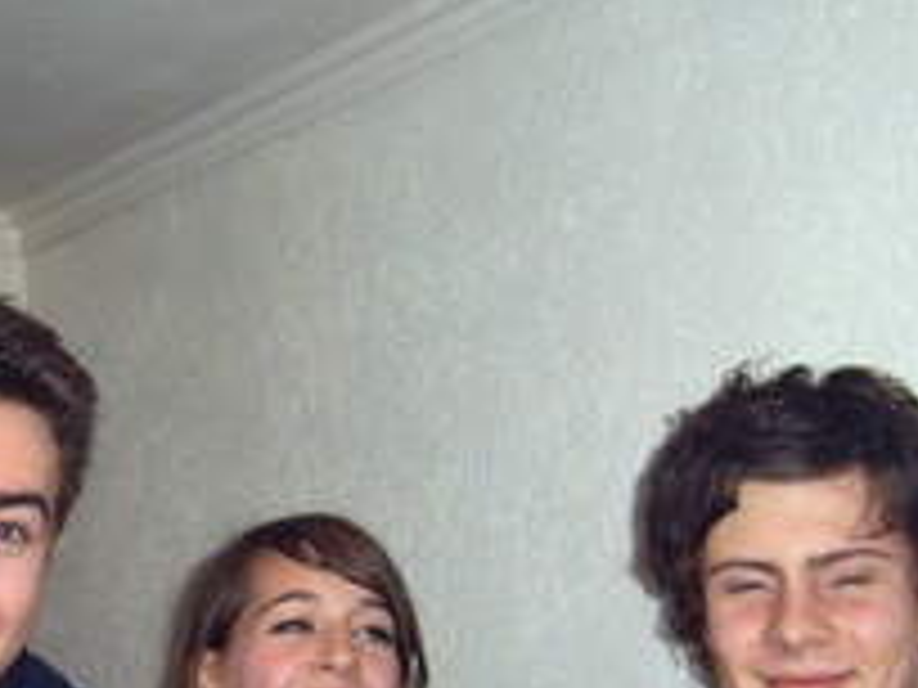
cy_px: 598
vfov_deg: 18.0
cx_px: 117
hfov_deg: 23.6
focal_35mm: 81
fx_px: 2148
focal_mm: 5.8
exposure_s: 1/30
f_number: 5.8
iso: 100
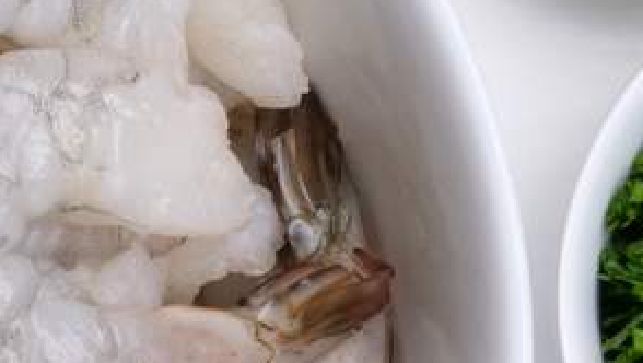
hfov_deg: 7.0
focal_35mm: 302
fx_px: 5154
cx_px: -372
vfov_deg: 4.0
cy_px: 308
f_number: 14
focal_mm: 34
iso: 640
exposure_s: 1/80
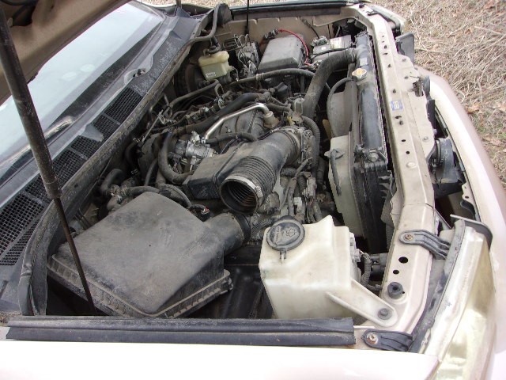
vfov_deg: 51.4
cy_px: 190
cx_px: 253
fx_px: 395
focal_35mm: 27
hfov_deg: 65.3
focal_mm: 4.9
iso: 80
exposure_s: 1/75
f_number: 3
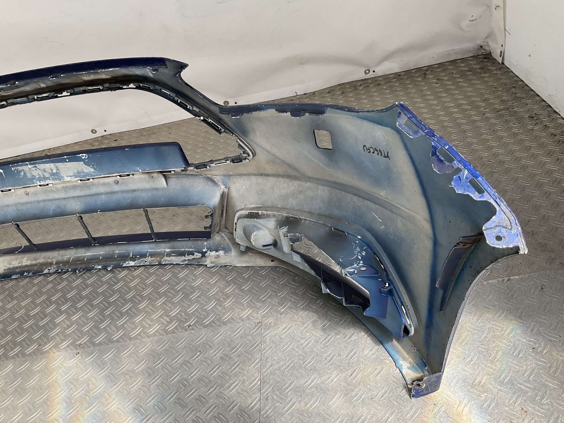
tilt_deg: -34.9
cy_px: 212
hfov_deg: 61.7
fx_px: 472
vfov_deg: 48.2
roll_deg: +17.7
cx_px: 282
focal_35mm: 29
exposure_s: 1/370
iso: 16
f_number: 1.8
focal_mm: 3
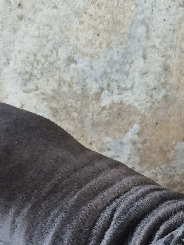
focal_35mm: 57
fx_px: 404
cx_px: 105
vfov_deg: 30.0
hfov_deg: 25.6
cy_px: 275
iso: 200
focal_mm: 5.4
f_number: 1.8
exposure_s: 1/100
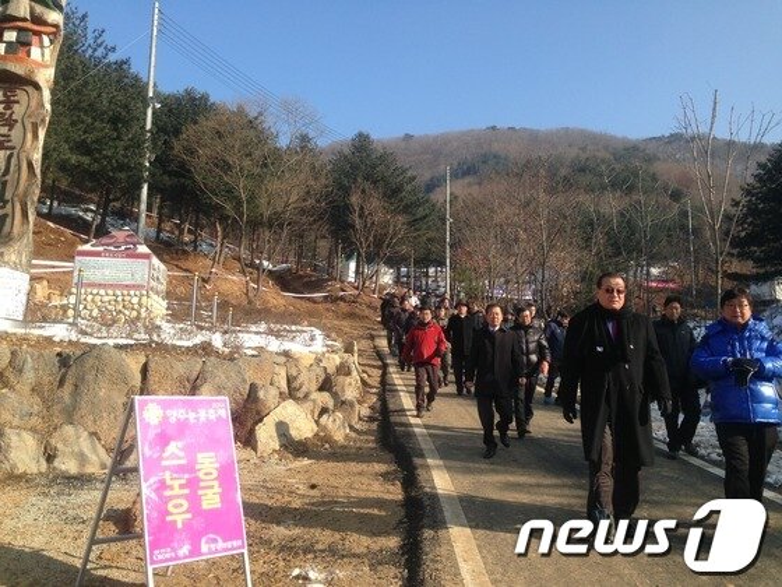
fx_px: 745
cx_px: 391
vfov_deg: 42.9
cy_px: 294
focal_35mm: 33
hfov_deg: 55.4
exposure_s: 1/742
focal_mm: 4.13
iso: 50
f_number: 2.4
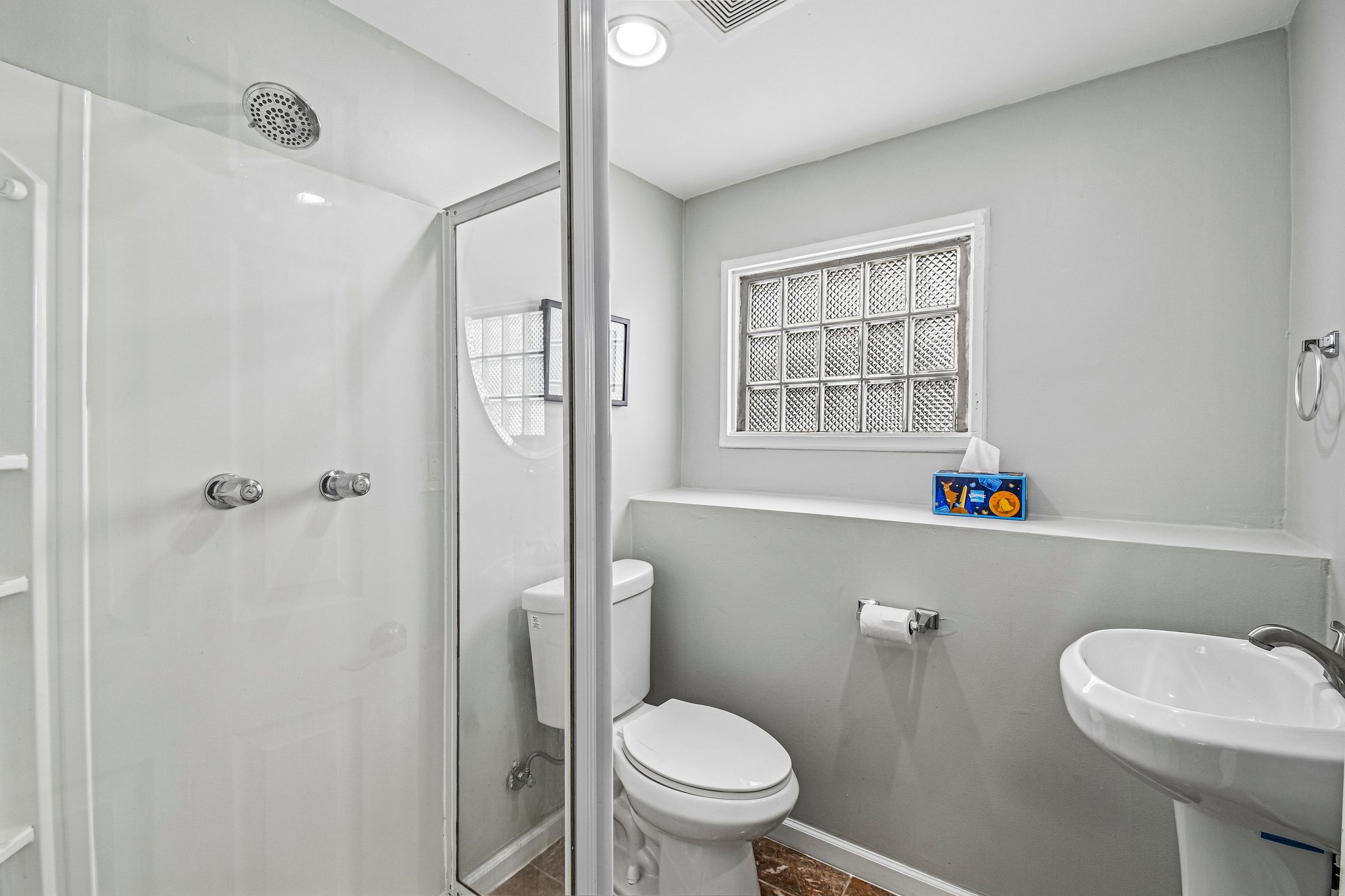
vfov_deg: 77.3
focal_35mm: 15
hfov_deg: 100.4
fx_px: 560
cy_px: 448
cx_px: 672
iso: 100
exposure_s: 1/40
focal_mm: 10
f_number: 8
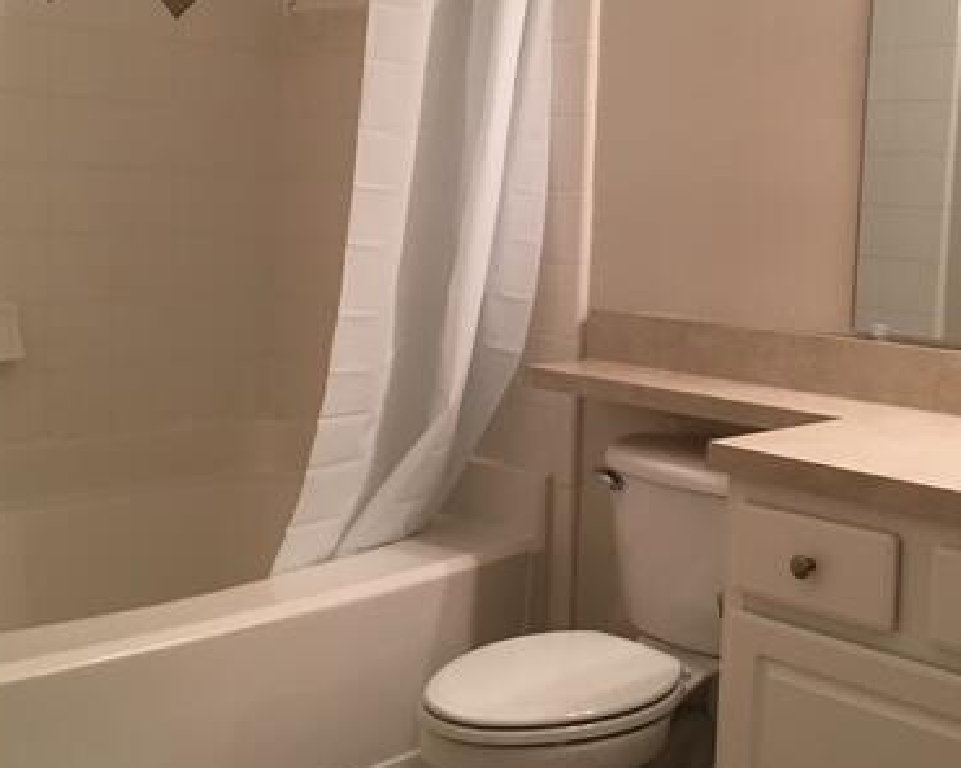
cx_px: 629
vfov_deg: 30.8
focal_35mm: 49
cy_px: 306
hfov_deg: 37.7
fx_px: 1394
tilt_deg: -4.4
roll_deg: -2.3
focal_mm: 4.15
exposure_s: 1/30
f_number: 2.2
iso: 80
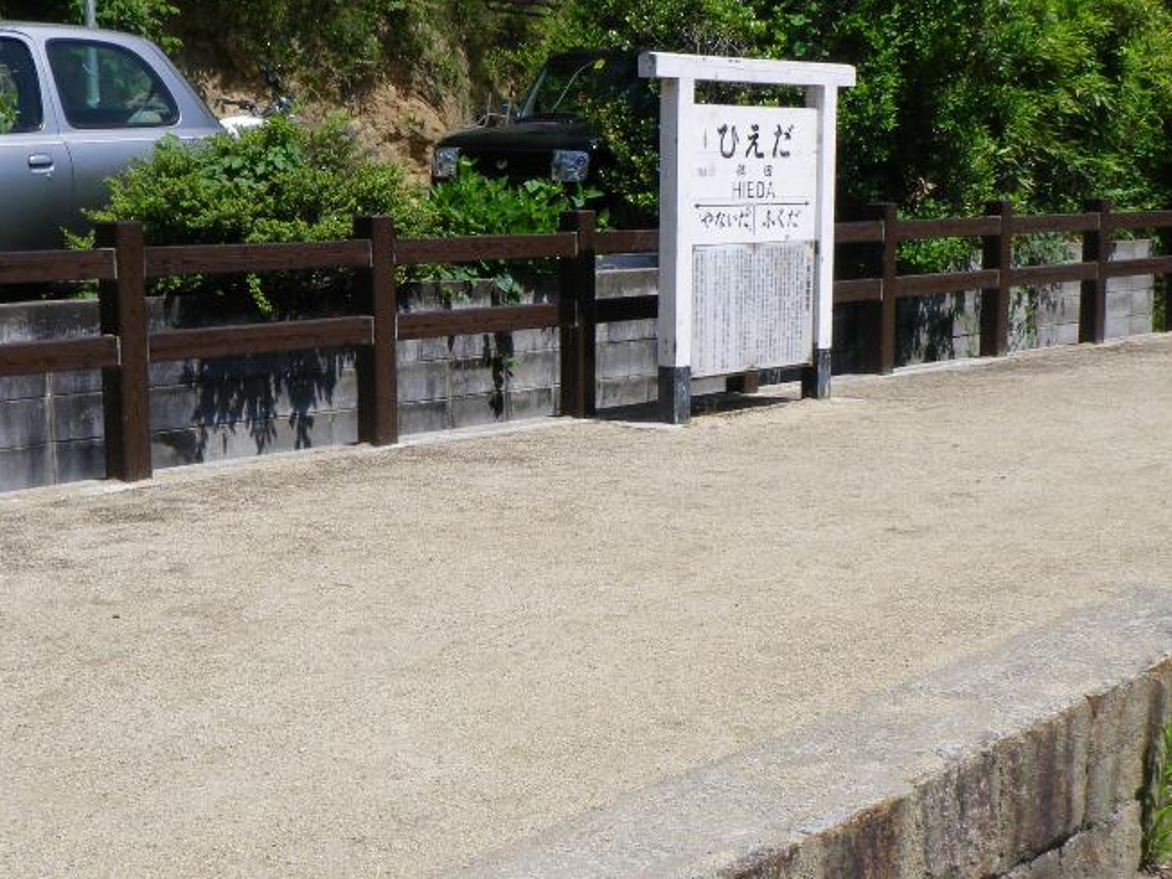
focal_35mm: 55
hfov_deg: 34.9
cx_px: 528
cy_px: 466
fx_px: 1862
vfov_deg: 26.6
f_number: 6.3
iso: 64
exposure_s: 1/320
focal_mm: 6.2
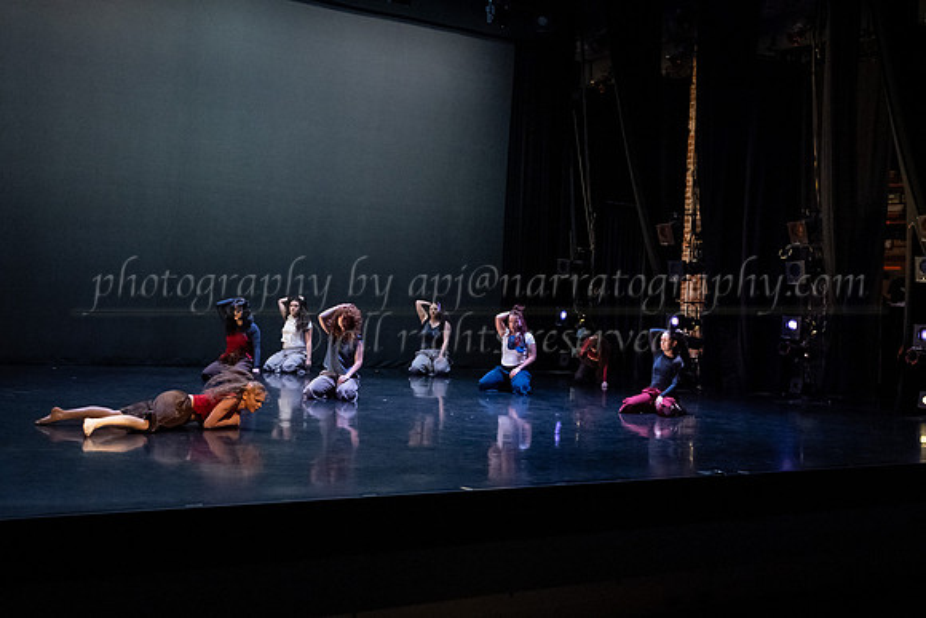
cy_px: 295
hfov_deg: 43.6
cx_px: 531
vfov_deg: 30.0
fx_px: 1154
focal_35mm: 45
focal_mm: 39
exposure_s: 1/400
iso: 4000
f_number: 3.2
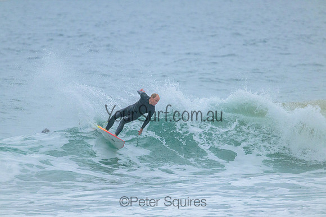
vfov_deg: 1.7
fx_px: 7246
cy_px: 108
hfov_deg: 2.6
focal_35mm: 800
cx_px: 163
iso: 4000
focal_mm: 800
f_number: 11
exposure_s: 1/1600
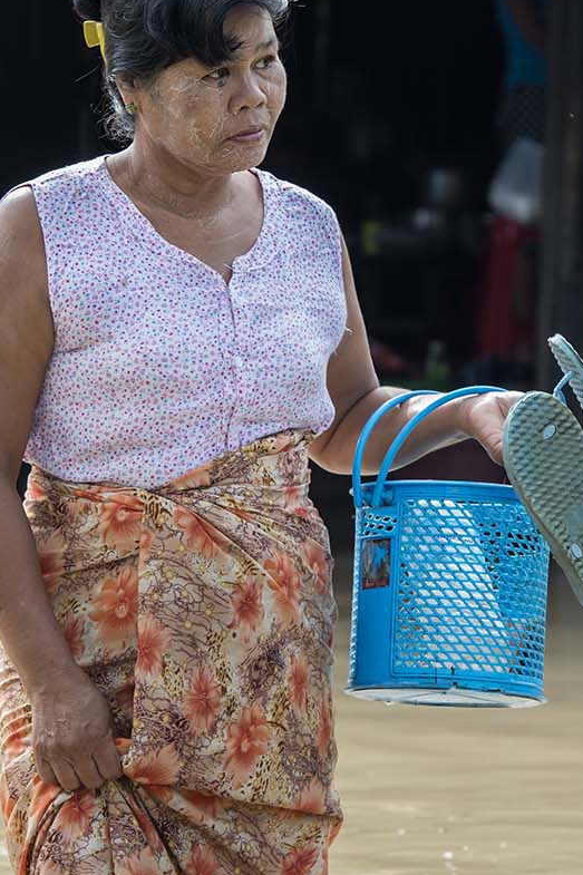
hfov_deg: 5.5
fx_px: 6027
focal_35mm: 248
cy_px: 577
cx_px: 187
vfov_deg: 8.3
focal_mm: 135
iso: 800
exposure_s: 1/320
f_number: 8
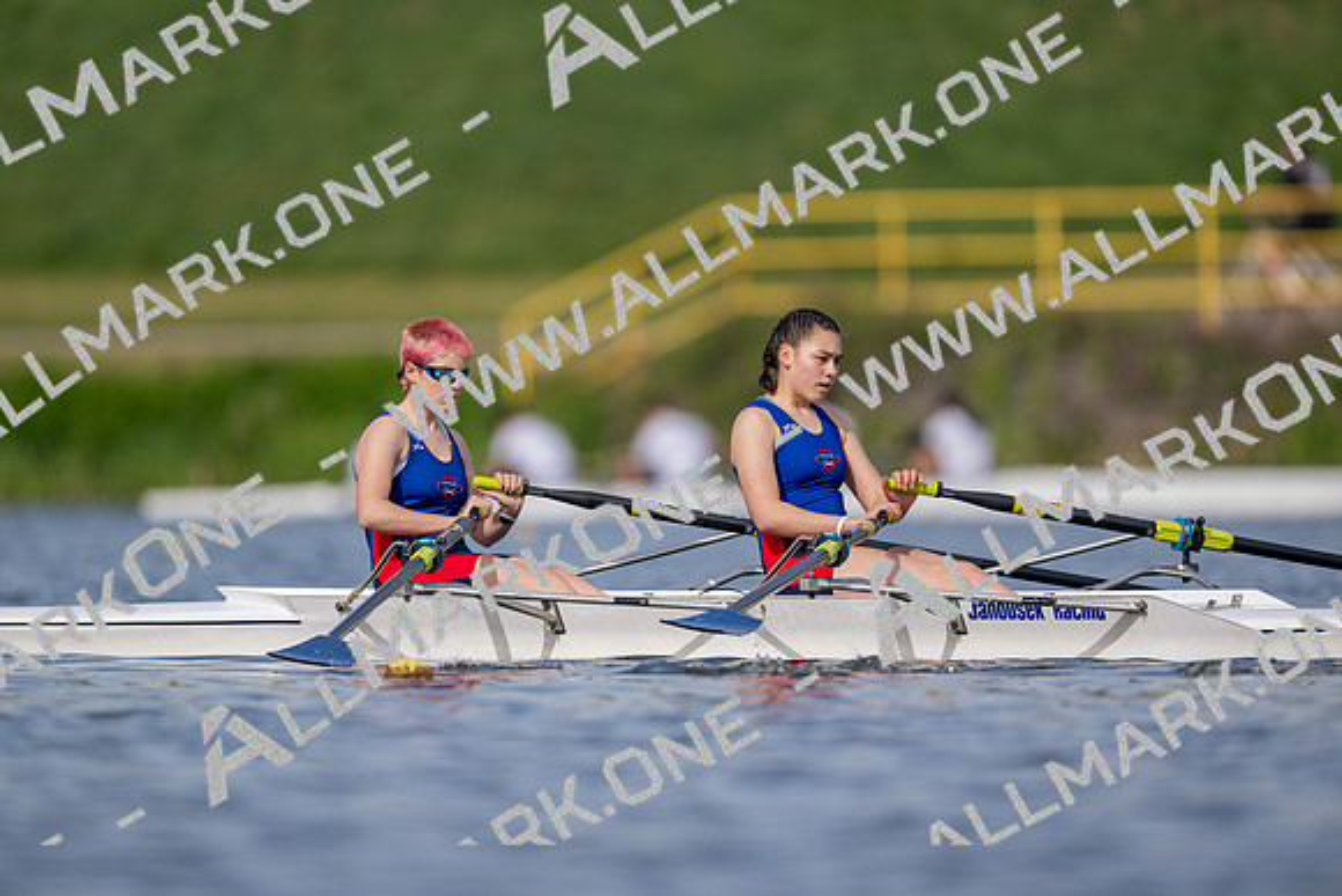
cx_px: 671
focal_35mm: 600
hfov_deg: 3.4
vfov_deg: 2.3
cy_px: 448
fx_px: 22371
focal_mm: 600
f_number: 4
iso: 220
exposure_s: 1/2500
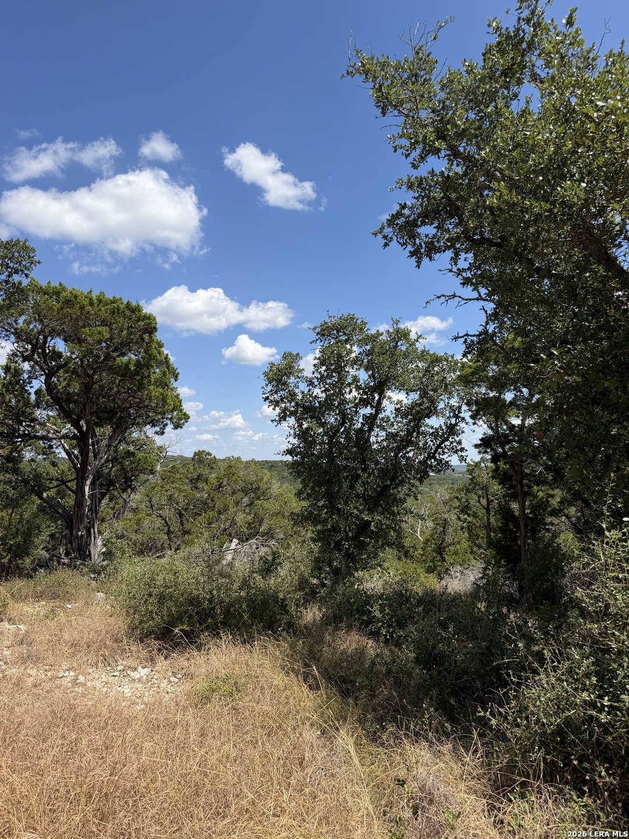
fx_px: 581
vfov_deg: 71.6
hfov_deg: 56.8
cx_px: 314
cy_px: 420
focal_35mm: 24
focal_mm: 6.76
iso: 80
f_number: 1.78
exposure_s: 1/4405
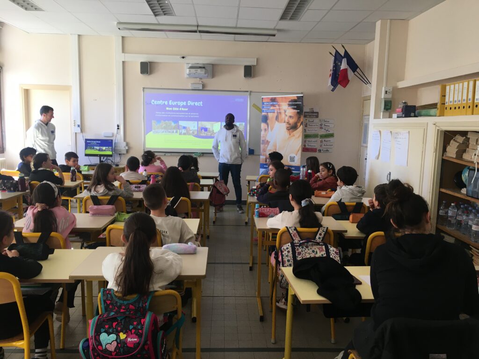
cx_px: 240
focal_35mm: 29
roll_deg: -1.7
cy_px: 180
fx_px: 401
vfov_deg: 48.2
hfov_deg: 61.7
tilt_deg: -7.3
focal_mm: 4.15
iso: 25
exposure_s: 1/33
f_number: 2.2
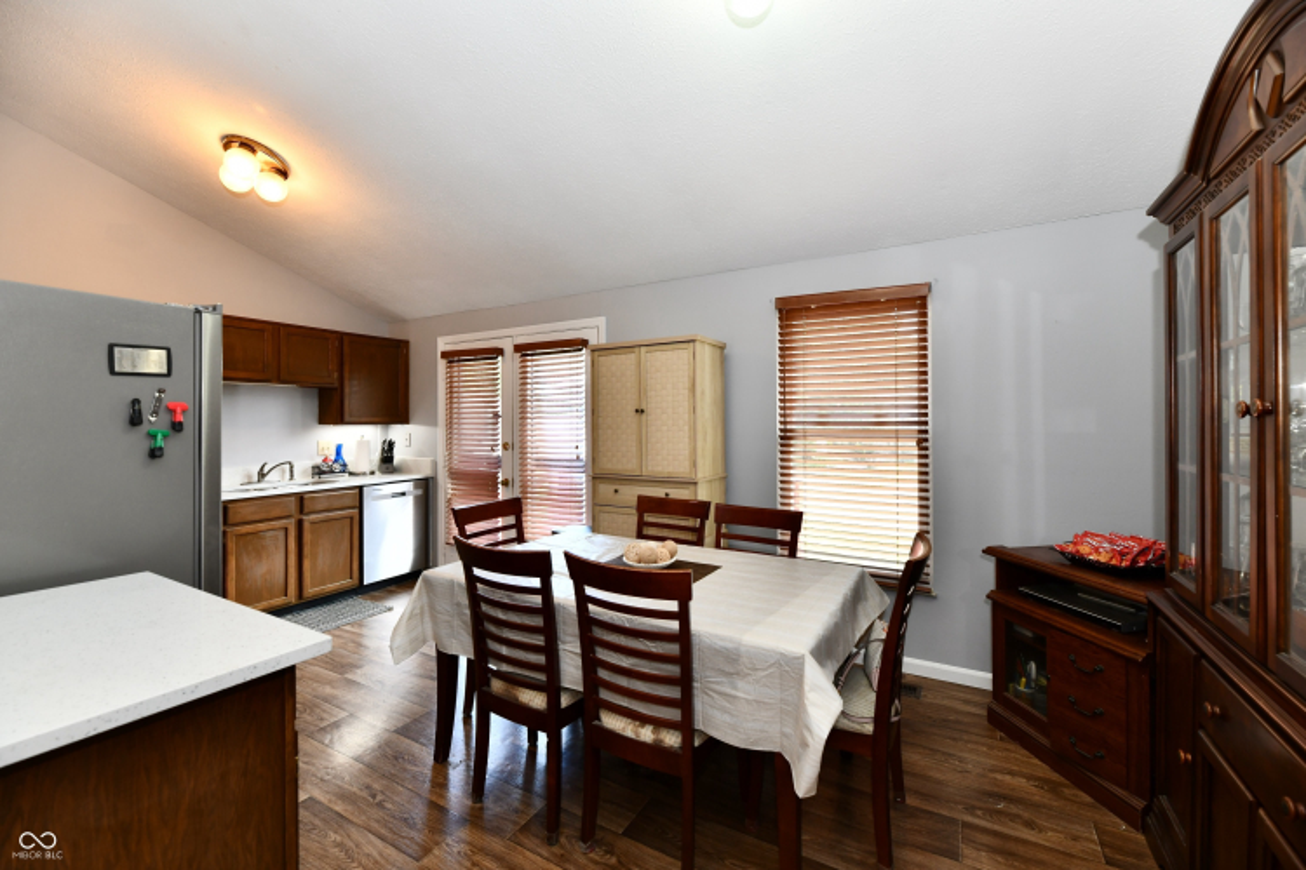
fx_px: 508
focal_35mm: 14
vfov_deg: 81.2
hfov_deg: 104.3
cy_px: 435
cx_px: 653
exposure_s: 1/60
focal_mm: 14
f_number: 6.3
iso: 640
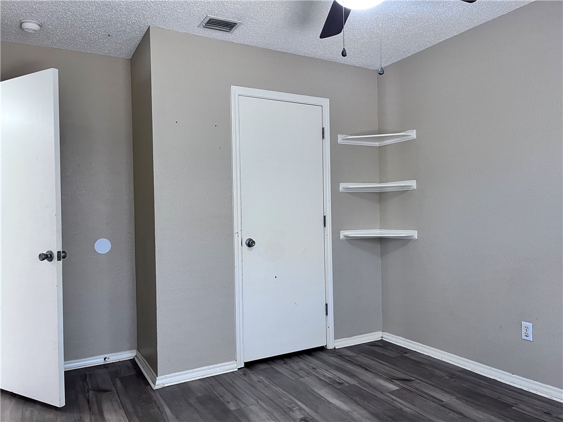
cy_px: 211
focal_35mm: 26
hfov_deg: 67.3
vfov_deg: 53.1
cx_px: 282
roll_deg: +1.5
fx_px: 423
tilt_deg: -0.4
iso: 160
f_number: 1.6
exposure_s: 1/60
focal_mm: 5.1
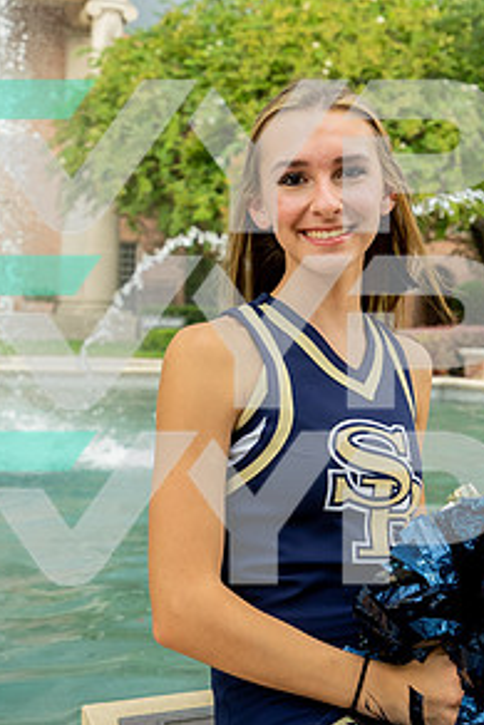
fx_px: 1088
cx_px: 319
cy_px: 333
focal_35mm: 54
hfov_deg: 25.0
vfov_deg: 36.8
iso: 400
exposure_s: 1/320
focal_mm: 35
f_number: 5
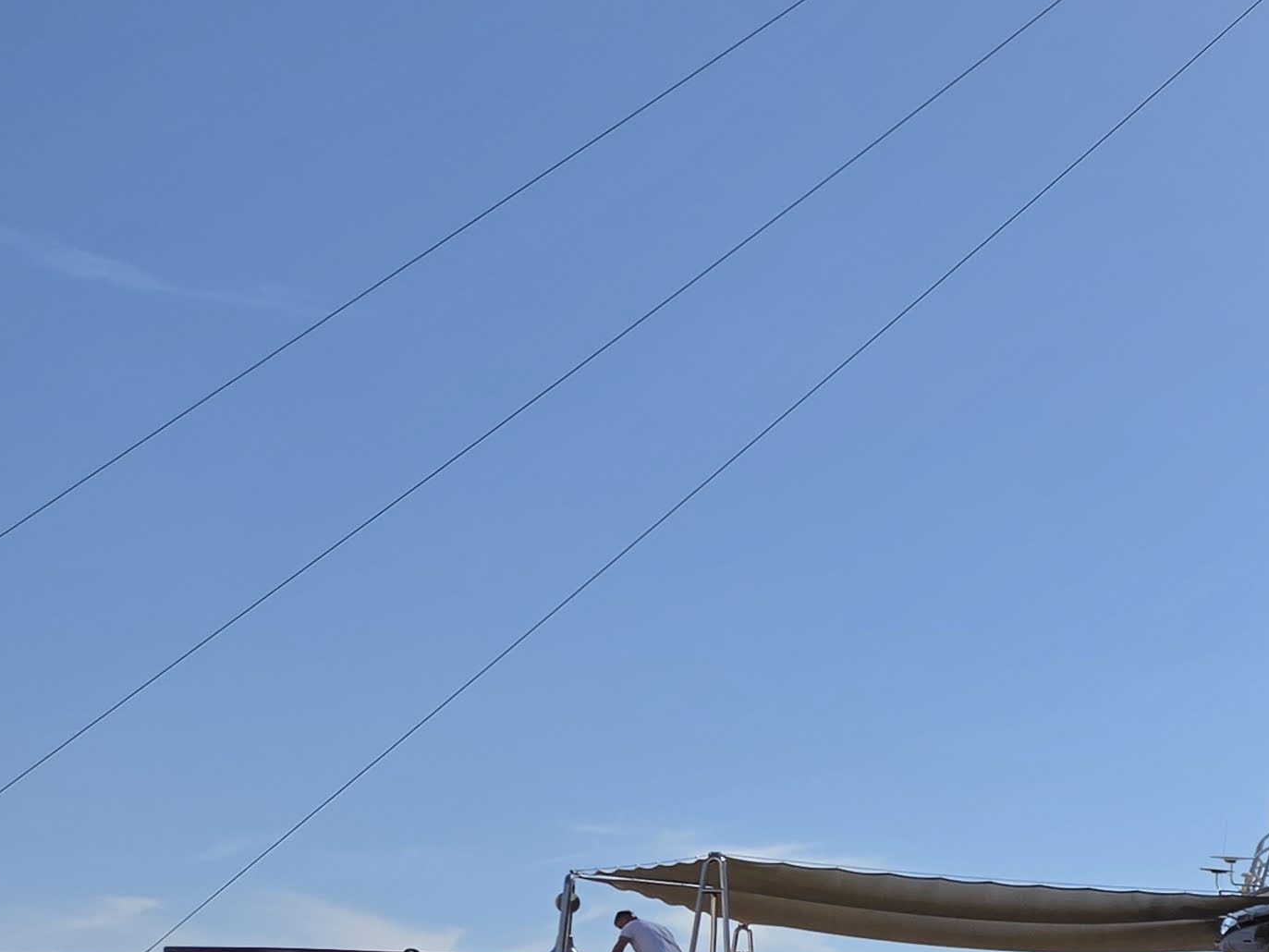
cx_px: 1789
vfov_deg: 21.0
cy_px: 1001
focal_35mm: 67
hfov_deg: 24.1
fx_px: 2456
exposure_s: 1/7107
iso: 80
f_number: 1.8
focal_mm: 5.4
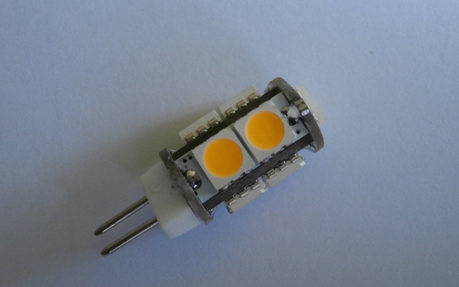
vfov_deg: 31.2
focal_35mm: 41
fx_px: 513
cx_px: 232
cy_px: 136
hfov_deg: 48.2
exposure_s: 1/15
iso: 200
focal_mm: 6.67
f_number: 3.9
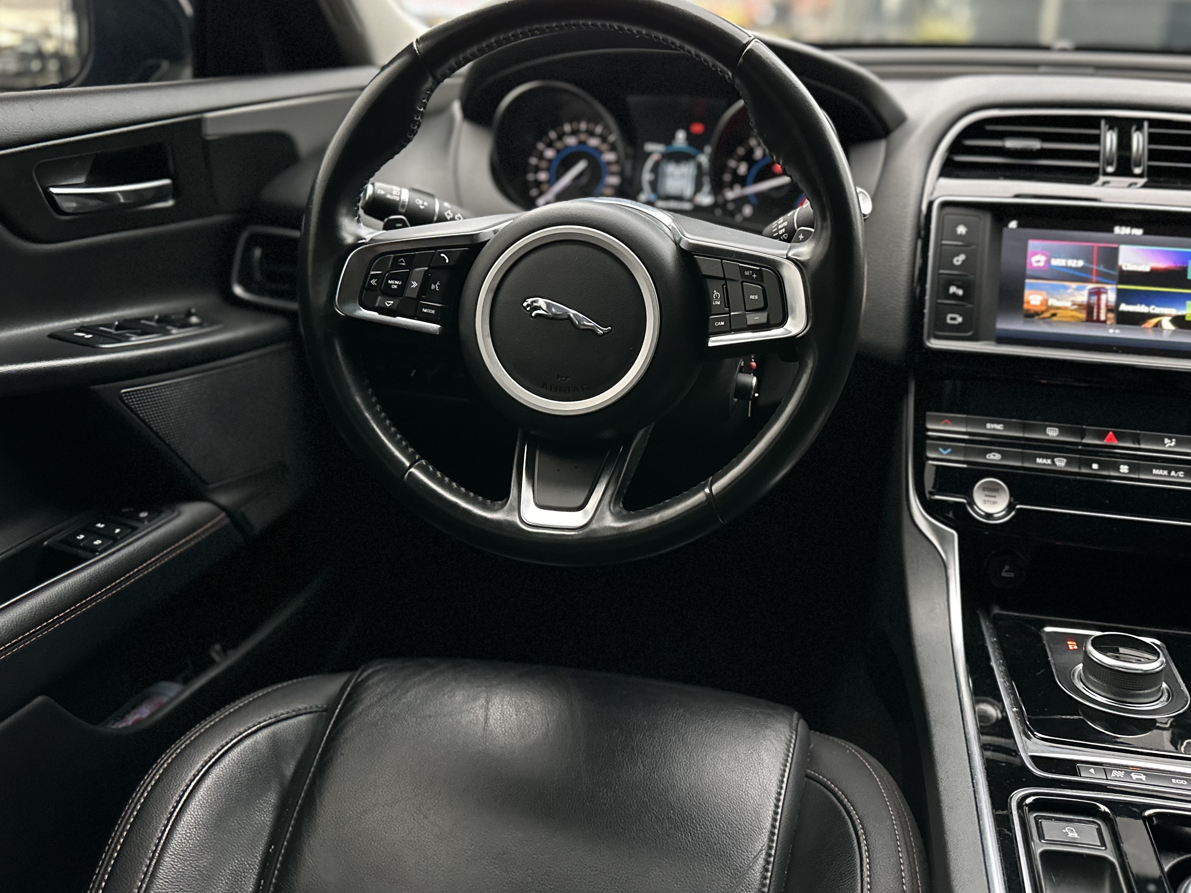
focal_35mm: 31
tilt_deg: -15.7
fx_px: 1067
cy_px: 330
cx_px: 675
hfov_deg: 58.1
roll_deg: -3.2
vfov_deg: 45.0
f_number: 1.78
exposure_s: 1/42
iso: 800
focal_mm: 6.86
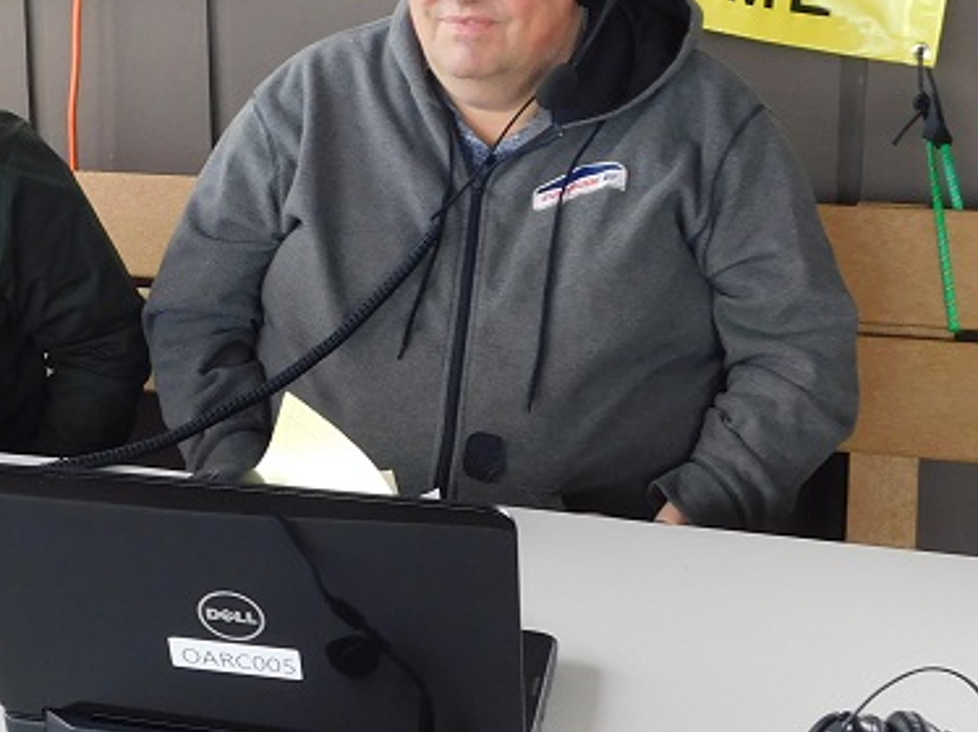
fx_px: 2089
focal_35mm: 74
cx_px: 52
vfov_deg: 19.8
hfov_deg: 25.3
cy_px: 217
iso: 125
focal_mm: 5.3
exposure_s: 1/100
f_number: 3.2
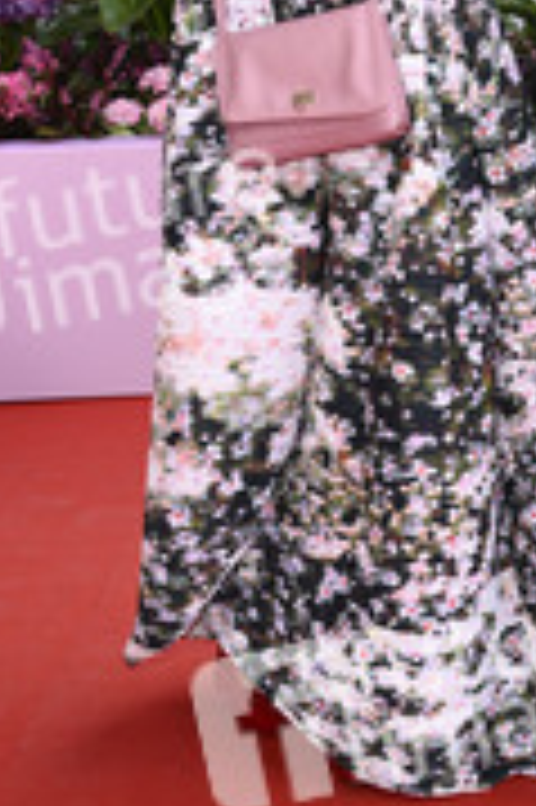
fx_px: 2506
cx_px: 554
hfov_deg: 12.1
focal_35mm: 112
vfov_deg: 17.9
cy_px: 32
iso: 640
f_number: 5.6
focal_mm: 50
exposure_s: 1/250
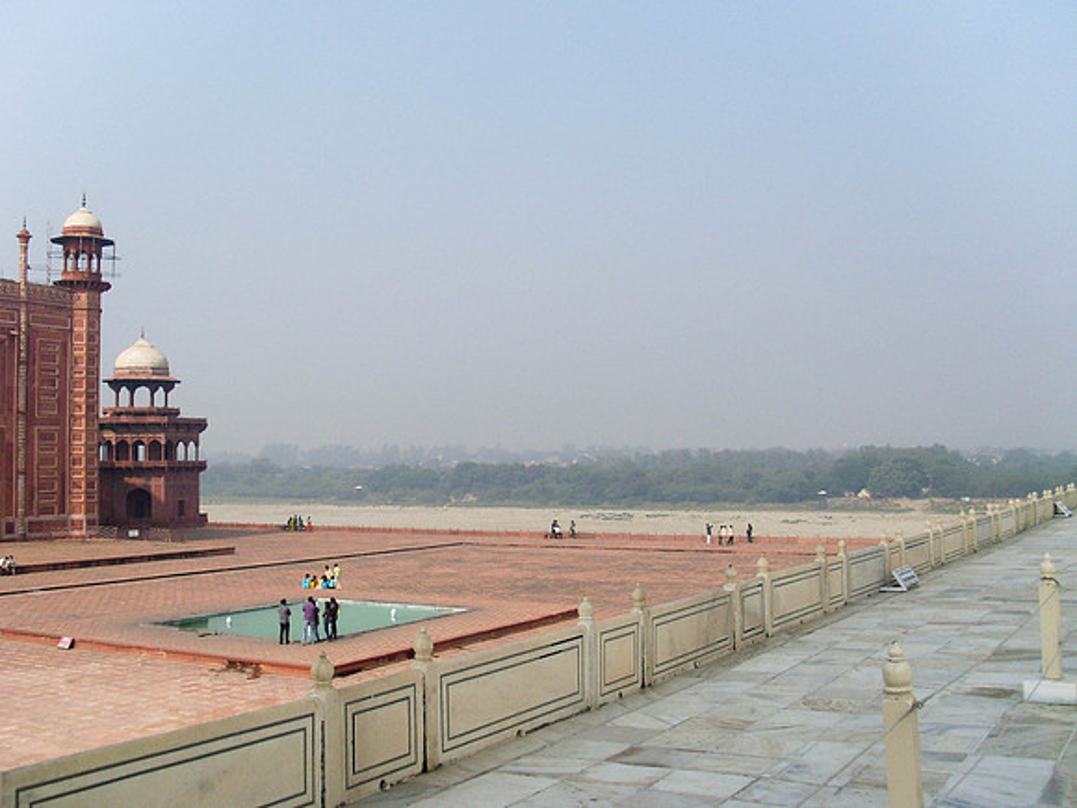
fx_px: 1182
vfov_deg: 37.7
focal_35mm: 38
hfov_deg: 49.0
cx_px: 538
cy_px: 404
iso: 80
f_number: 7.7
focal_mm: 6.3
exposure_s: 1/350
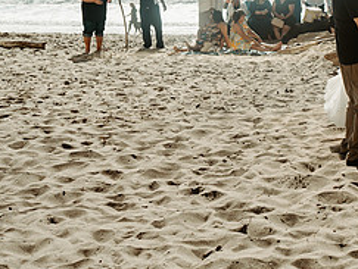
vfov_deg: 17.3
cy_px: 11
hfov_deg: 21.8
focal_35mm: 84
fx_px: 870
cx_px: 410
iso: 100
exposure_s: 1/2500
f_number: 4
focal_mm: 35
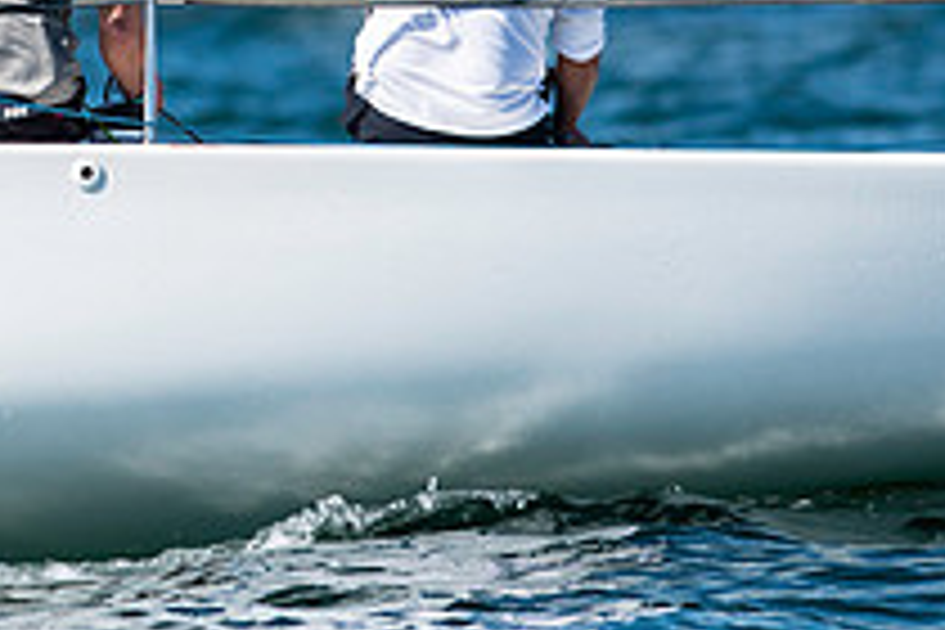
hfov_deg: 1.7
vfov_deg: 1.1
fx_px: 32626
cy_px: -128
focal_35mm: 1243
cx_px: -148
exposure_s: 1/3200
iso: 200
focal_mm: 300
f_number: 5
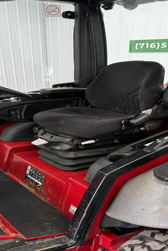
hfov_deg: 35.8
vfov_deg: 51.8
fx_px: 259
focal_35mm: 37
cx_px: 68
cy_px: 138
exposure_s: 1/60
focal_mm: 6.76
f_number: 1.78
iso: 125
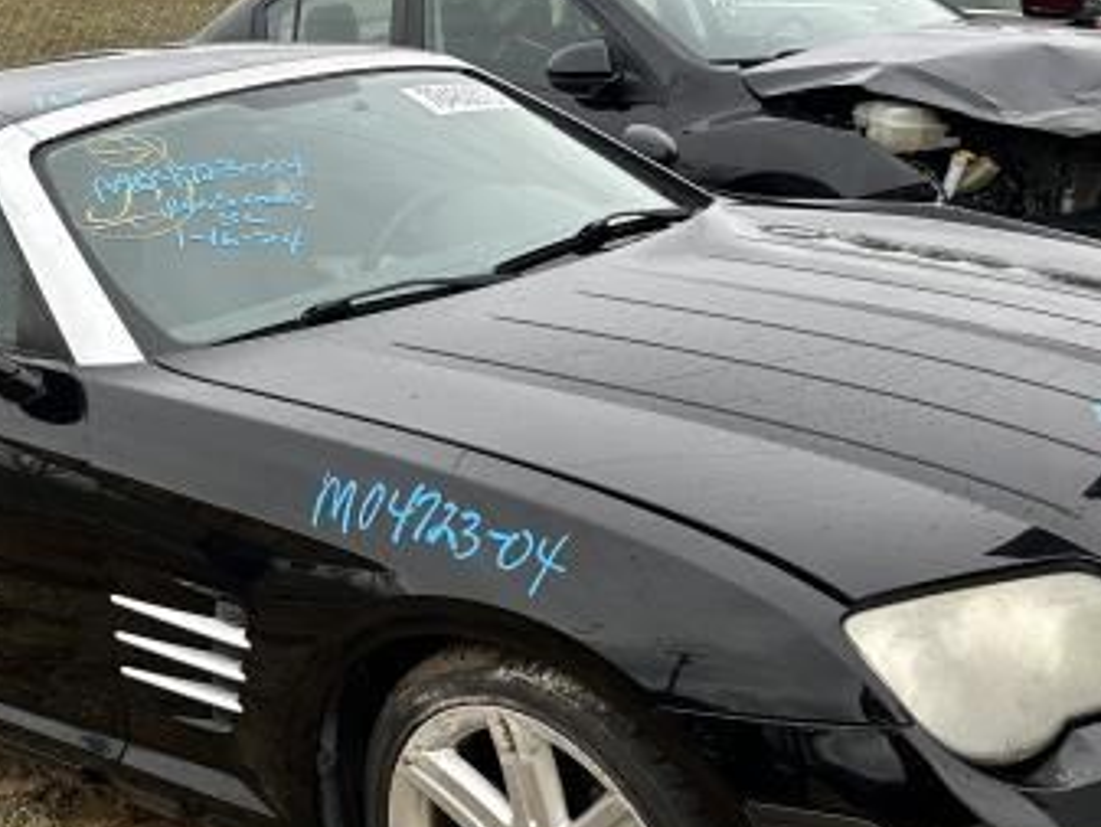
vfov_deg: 25.6
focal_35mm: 57
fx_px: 1814
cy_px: 490
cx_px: 500
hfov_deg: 33.7
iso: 80
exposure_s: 1/690
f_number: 1.78
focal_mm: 6.86
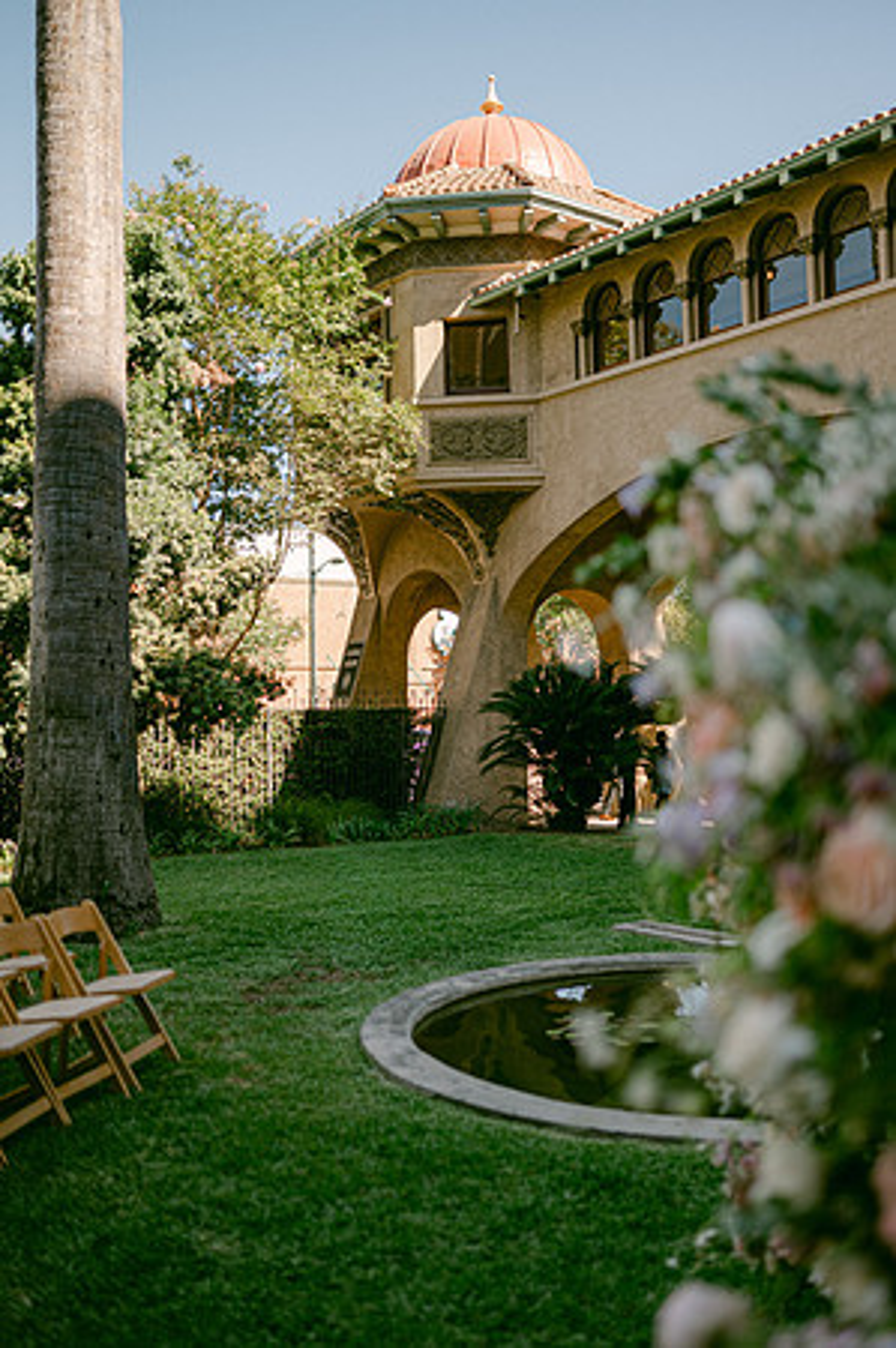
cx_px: 448
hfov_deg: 37.8
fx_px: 1310
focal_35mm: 35
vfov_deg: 54.5
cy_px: 674
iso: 100
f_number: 1.4
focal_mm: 35
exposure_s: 1/2000
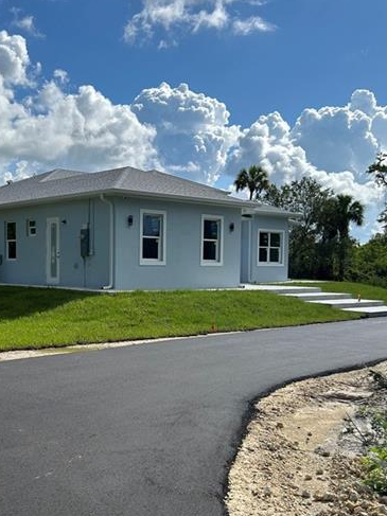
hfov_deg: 34.9
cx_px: 140
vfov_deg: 45.6
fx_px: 611
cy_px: 299
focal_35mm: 41
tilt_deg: -2.3
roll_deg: +0.3
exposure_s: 1/7463
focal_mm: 5.7
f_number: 1.5
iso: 50
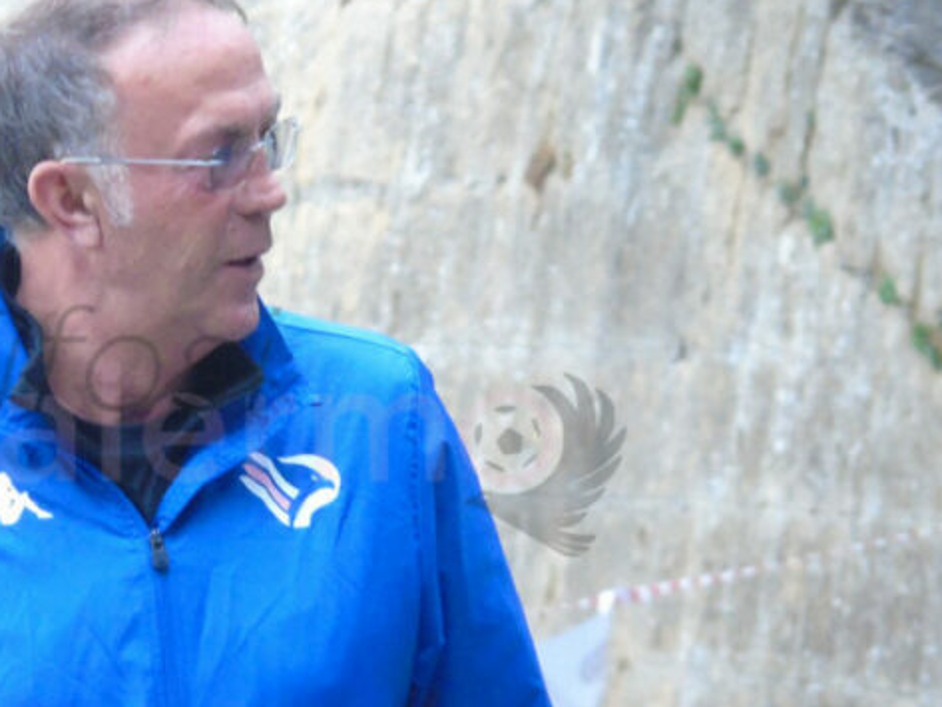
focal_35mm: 902
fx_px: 24552
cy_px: 279
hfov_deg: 2.2
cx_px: 213
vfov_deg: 1.6
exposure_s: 1/60
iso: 500
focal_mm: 74
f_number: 5.3
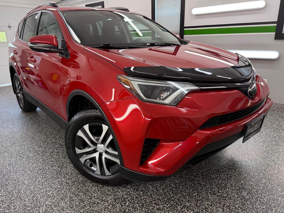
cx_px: 142
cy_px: 106
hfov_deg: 69.4
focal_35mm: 25
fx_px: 205
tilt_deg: -18.2
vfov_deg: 54.9
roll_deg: +1.2
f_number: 1.78
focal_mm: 6.76
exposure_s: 1/145
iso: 125
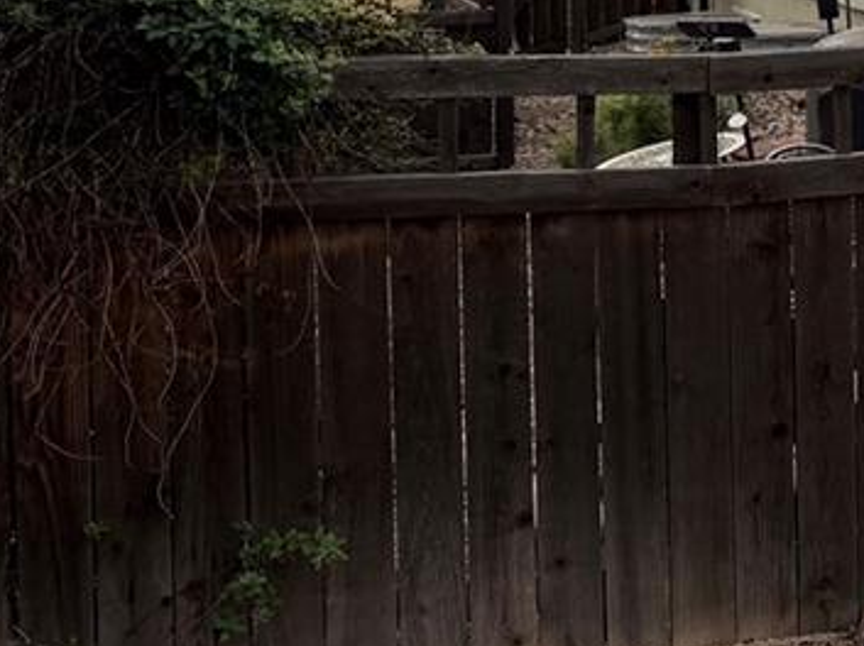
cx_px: 1591
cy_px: -135
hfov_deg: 16.5
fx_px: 2444
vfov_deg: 14.6
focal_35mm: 98
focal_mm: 6.76
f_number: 1.78
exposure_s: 1/2110
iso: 100
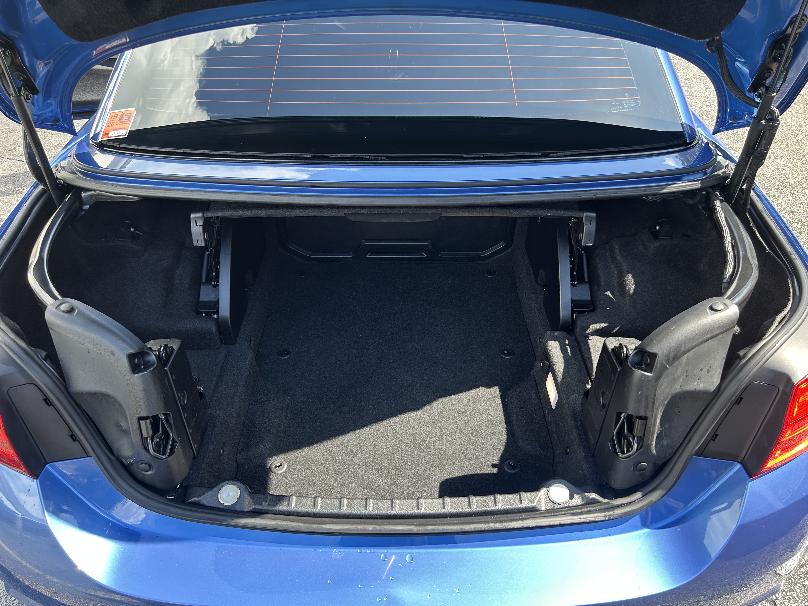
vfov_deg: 53.1
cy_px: 303
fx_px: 607
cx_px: 404
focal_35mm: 26
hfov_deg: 67.3
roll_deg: +1.7
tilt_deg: -36.1
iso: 40
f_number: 1.5
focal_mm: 5.7
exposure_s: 1/264
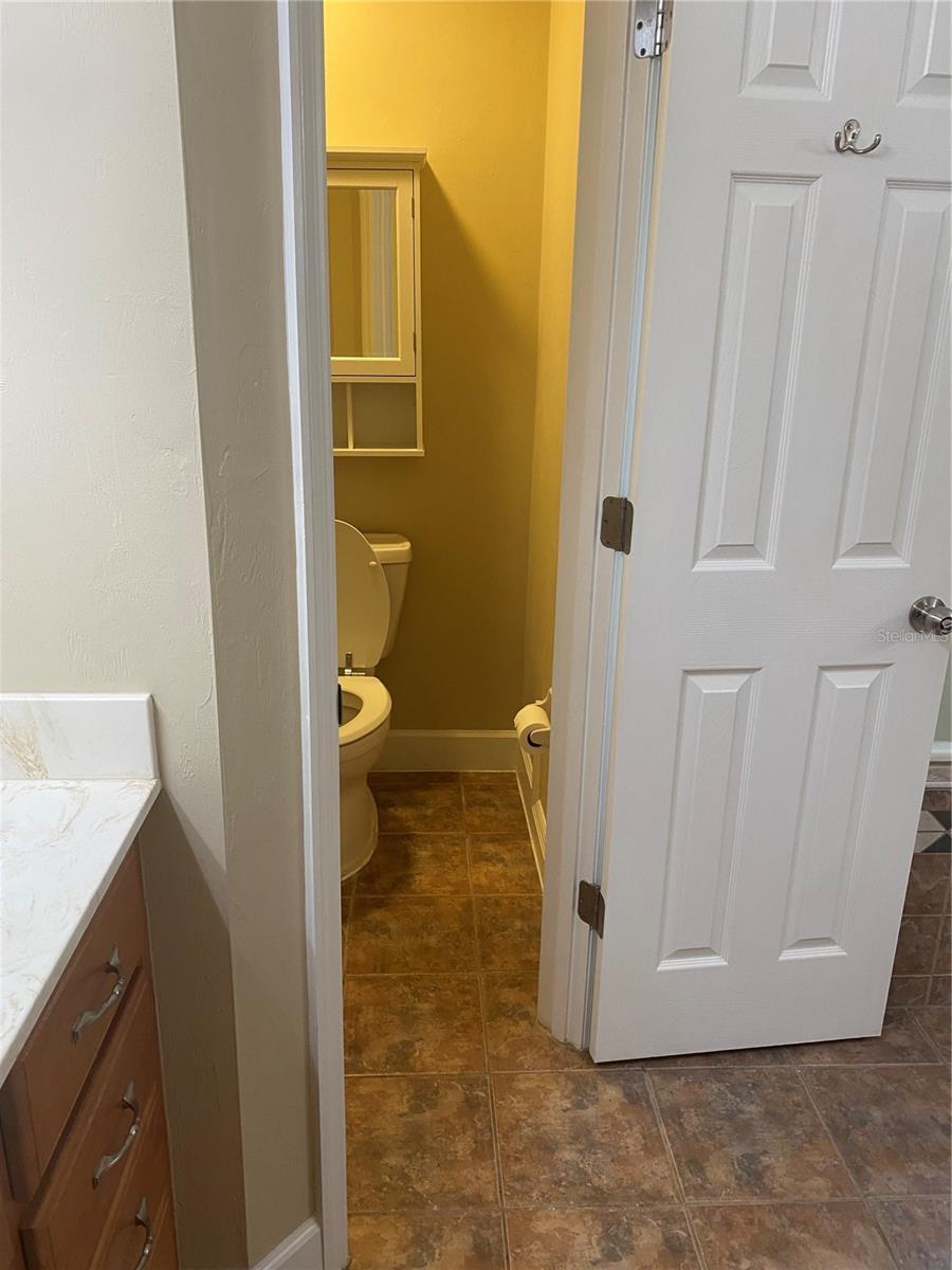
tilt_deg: -17.4
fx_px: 953
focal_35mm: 26
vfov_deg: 67.3
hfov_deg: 53.1
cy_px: 635
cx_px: 476
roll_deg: -1.0
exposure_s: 1/60
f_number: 1.8
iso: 100
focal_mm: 4.25
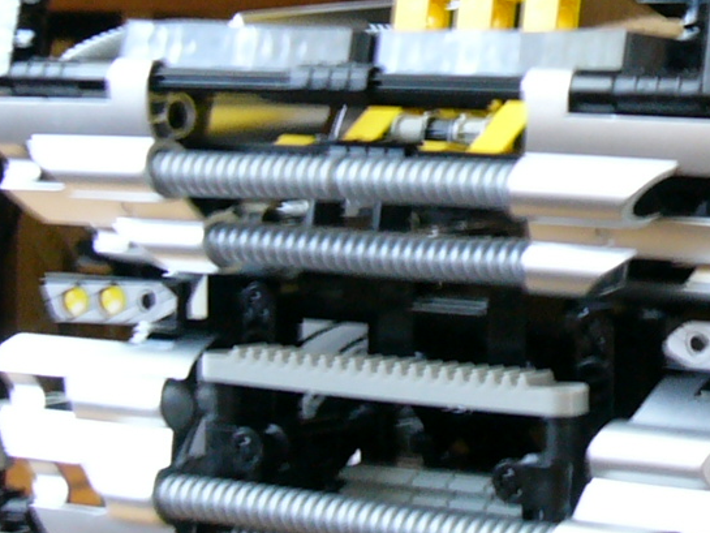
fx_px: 2770
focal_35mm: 135
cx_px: 892
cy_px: 133
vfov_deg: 11.0
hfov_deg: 14.1
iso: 200
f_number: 3.2
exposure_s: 1/8
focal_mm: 7.6
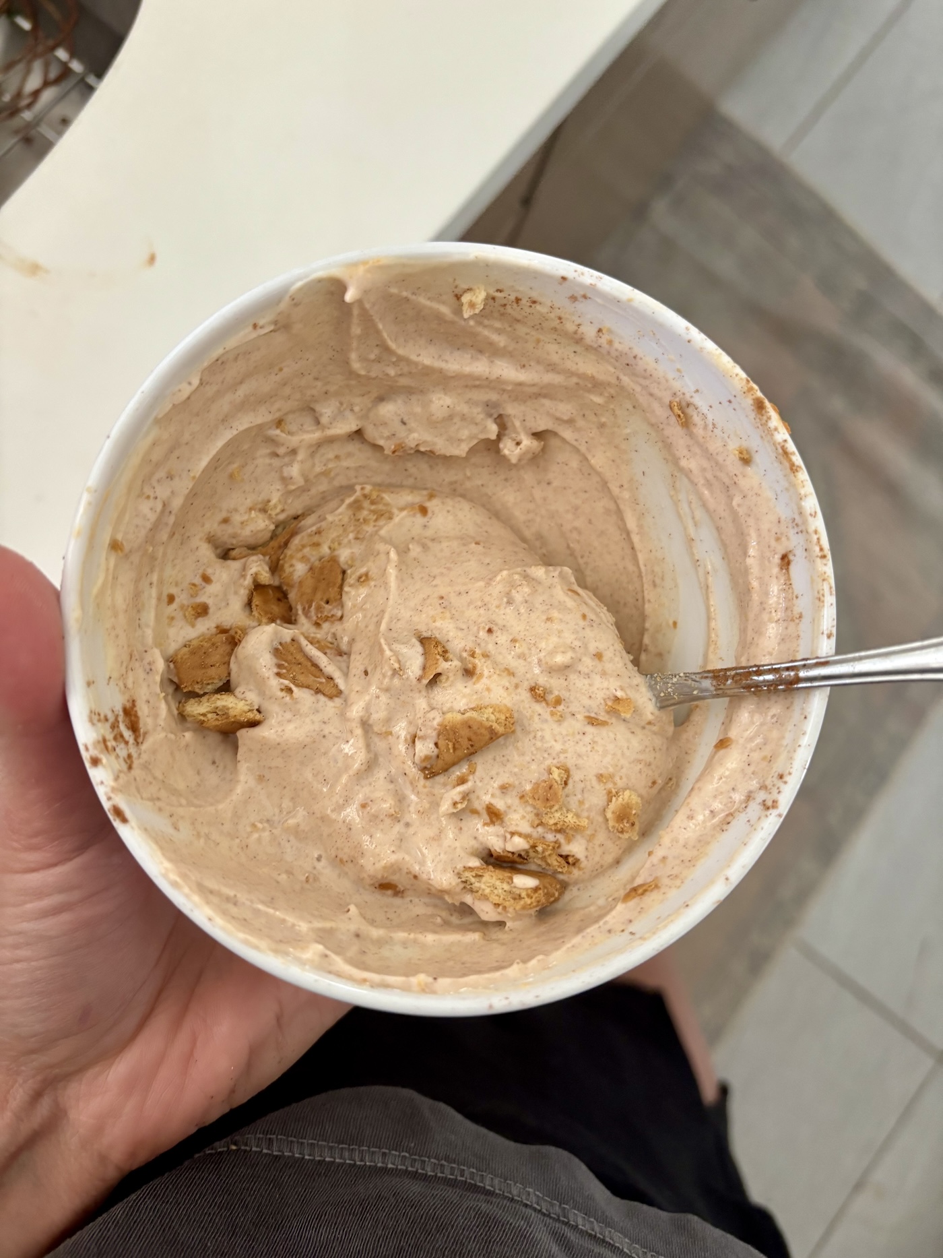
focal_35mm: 26
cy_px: 629
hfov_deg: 53.1
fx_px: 944
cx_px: 472
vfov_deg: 67.3
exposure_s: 1/60
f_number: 1.6
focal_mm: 5.96
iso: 250
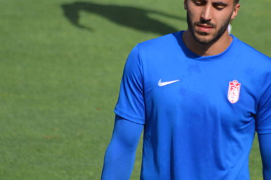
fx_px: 5190
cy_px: 65
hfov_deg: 3.0
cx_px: 180
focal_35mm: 690
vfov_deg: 2.0
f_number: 5.6
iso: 400
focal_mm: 300
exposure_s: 1/2000
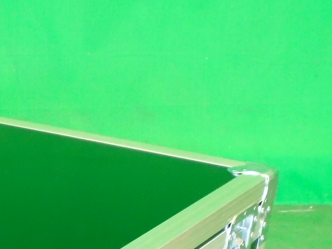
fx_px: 873
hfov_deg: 20.6
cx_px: -30
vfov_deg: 15.2
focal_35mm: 91
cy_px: 351
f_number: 3.5
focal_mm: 5.5
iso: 400
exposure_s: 1/40
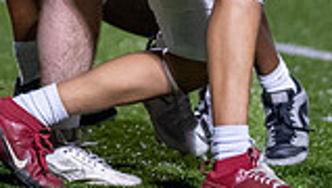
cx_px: 158
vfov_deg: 1.3
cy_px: -203
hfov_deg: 2.2
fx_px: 8535
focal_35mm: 968
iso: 1600
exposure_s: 1/1250
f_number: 1.8
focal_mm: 135
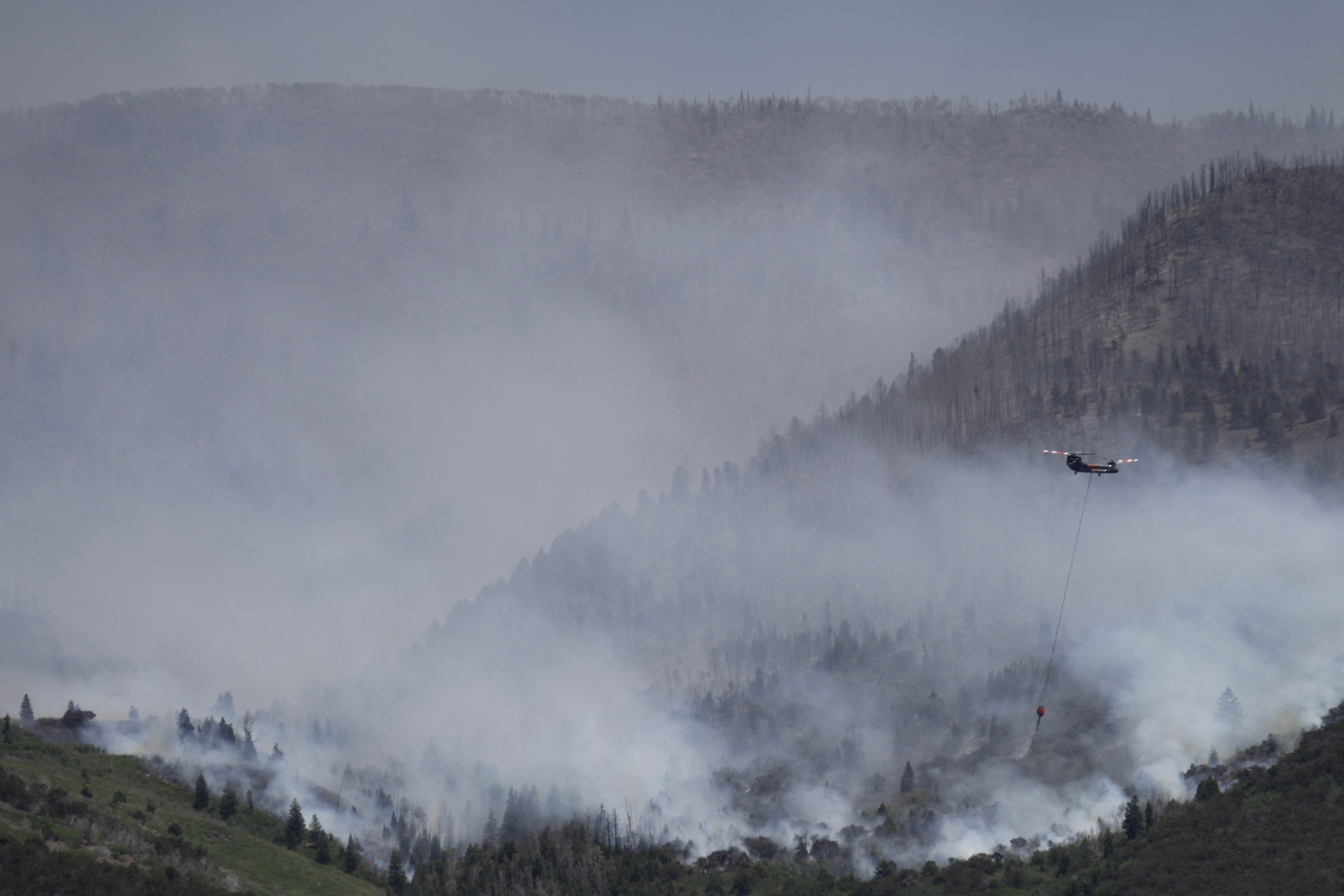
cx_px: 772
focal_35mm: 330
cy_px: 538
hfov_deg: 6.2
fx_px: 12319
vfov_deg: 4.2
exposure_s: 1/2000
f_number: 6.3
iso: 160
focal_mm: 240
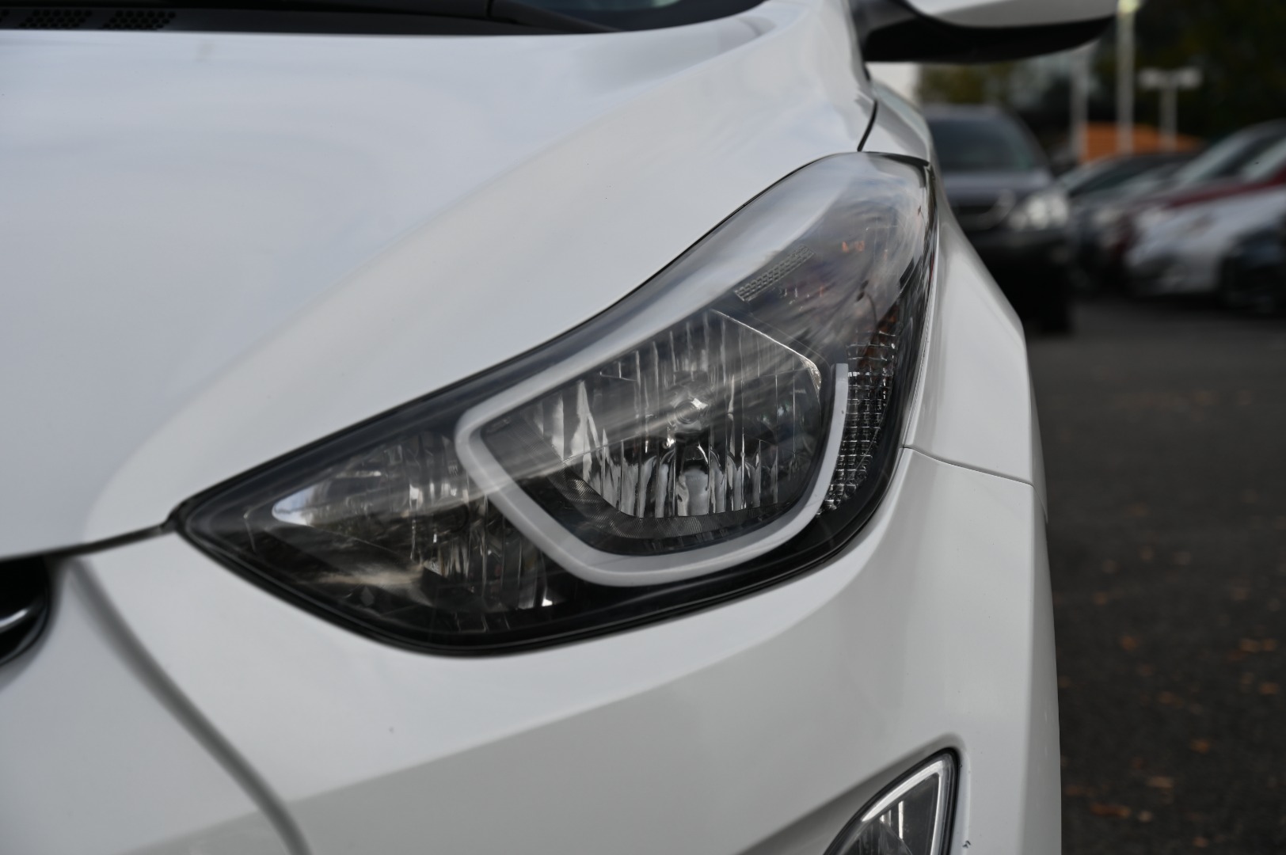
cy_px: 428
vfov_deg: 19.4
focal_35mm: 70
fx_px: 2498
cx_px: 643
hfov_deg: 28.9
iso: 100
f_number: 5.6
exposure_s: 1/250
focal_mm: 70
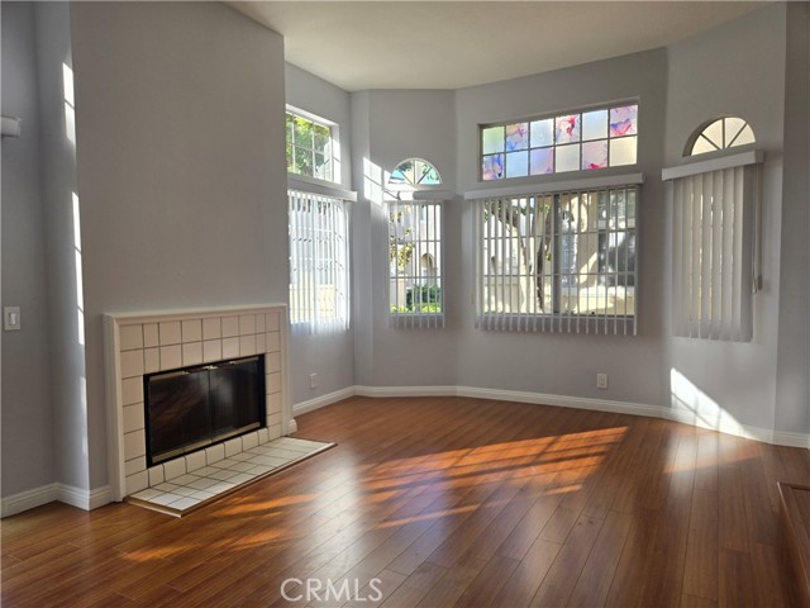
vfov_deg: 58.9
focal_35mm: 23
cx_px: 405
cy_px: 304
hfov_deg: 73.9
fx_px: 538
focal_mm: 5.4
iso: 25
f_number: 1.8
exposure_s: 1/137
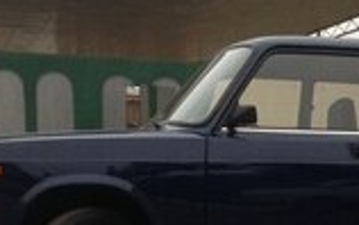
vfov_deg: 11.4
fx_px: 1077
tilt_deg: -7.9
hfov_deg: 18.6
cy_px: 339
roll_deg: -0.9
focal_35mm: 110
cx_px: 318
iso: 80
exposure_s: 1/120
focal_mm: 4.12
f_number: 2.4
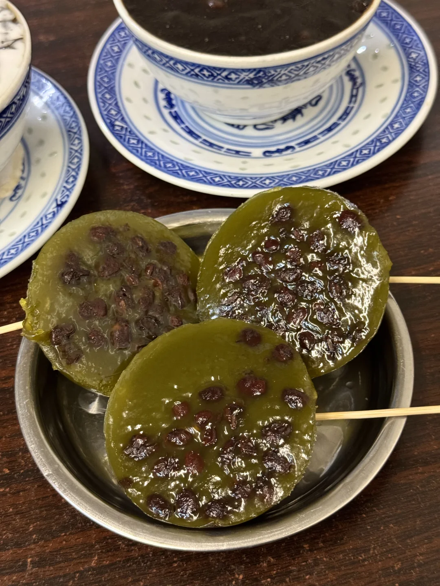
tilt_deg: -52.3
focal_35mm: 48
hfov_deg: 30.3
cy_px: 293
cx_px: 220
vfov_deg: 39.7
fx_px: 813
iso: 320
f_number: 1.78
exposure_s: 1/40
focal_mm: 6.76
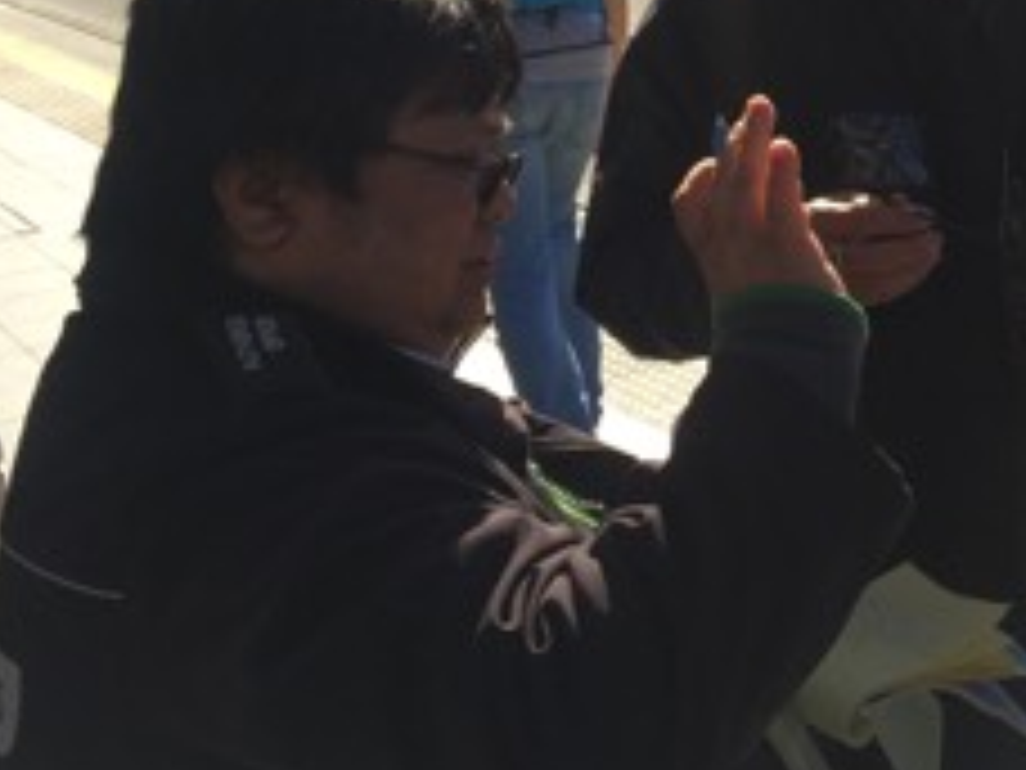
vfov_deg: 21.8
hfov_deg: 27.5
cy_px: 90
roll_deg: +1.2
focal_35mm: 66
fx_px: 1956
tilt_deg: -11.1
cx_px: 1053
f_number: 2.2
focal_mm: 4.15
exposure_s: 1/670
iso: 32
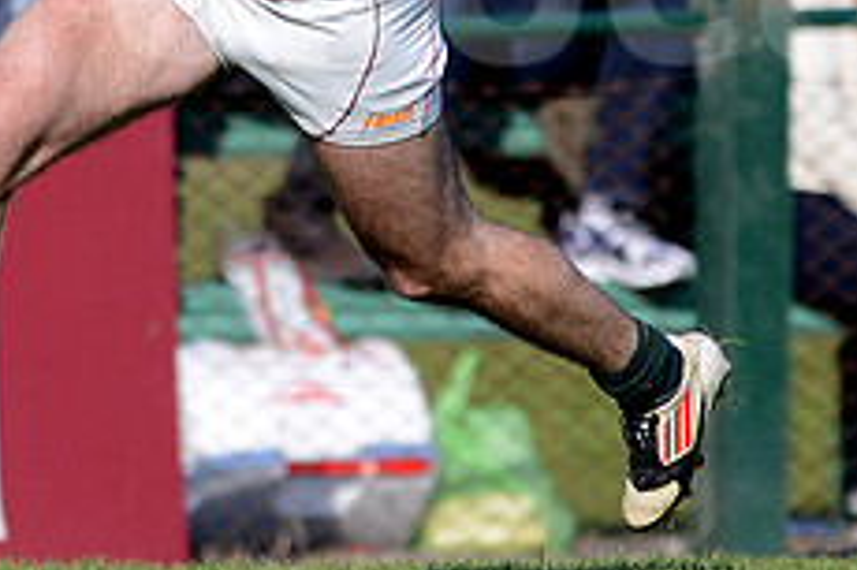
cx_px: 119
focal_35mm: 1061
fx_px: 25239
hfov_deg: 1.9
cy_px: -61
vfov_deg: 1.3
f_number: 4
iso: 400
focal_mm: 420
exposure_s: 1/2500
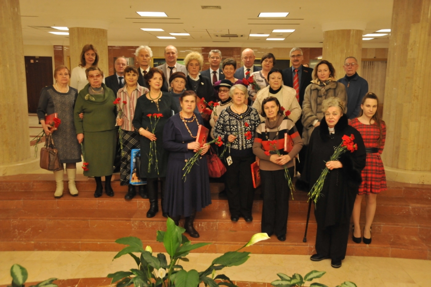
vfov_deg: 37.8
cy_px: 144
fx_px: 419
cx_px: 216
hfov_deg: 54.5
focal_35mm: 35
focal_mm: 35
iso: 3200
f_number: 8
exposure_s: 1/160
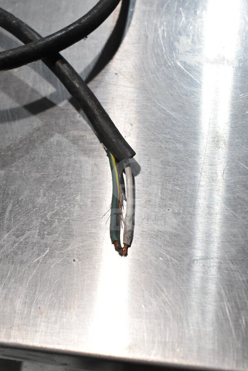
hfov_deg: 30.5
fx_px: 454
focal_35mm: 44
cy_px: 194
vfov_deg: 44.5
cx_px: 121
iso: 1600
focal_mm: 26
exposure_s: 1/200
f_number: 7.1
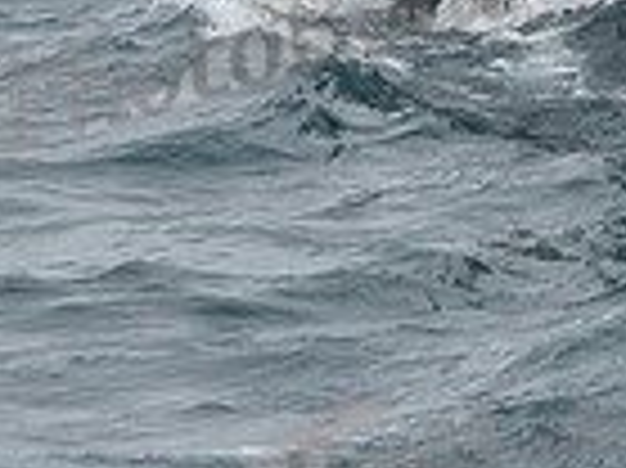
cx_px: 869
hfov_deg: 6.5
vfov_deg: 4.9
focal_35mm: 302
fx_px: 5457
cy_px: -263
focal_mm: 75
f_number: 9
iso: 250
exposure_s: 1/800
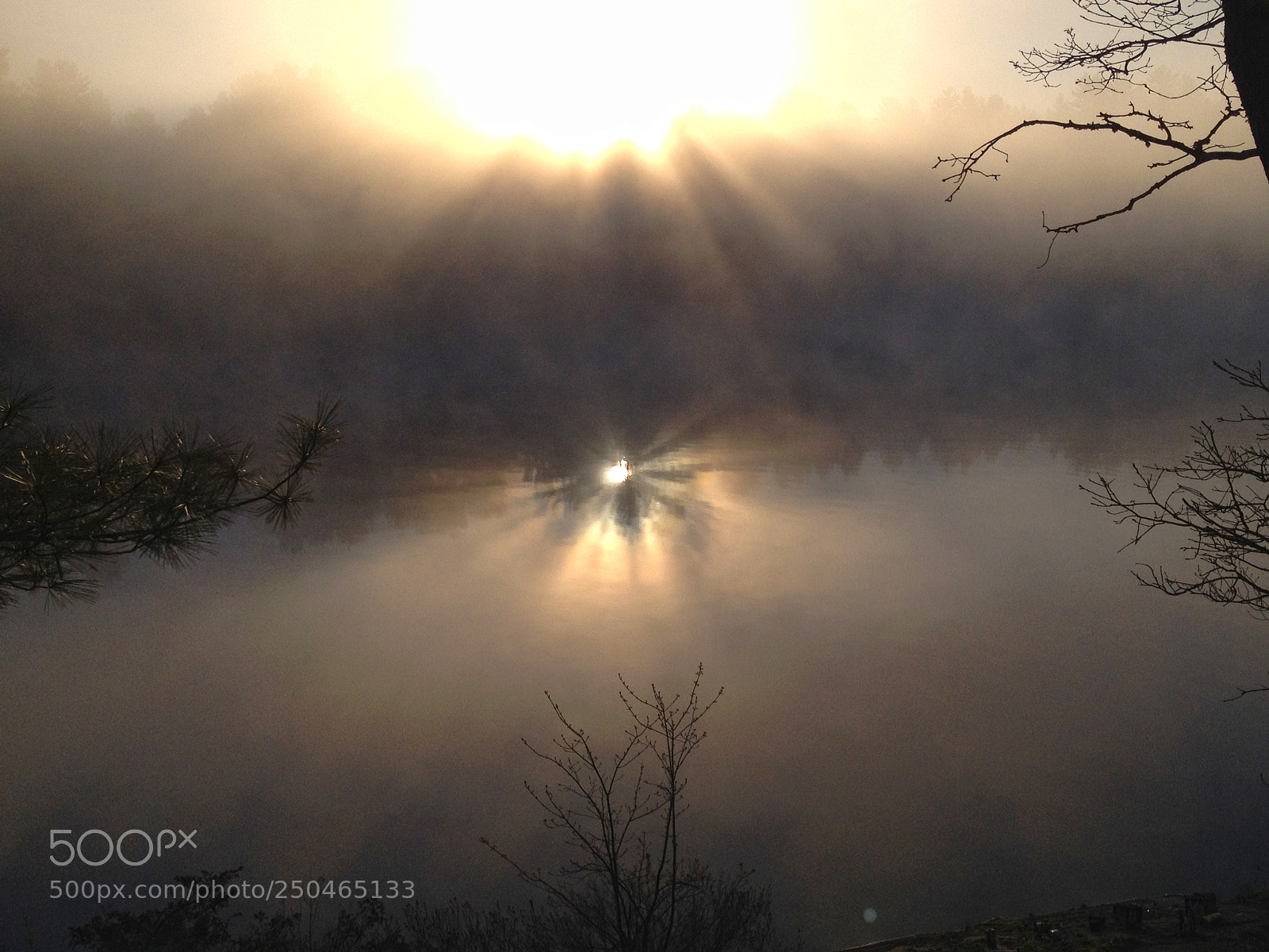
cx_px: 634
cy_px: 476
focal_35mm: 35
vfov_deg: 40.7
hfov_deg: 52.6
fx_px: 1283
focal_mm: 4.28
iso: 50
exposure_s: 1/3690
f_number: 2.4
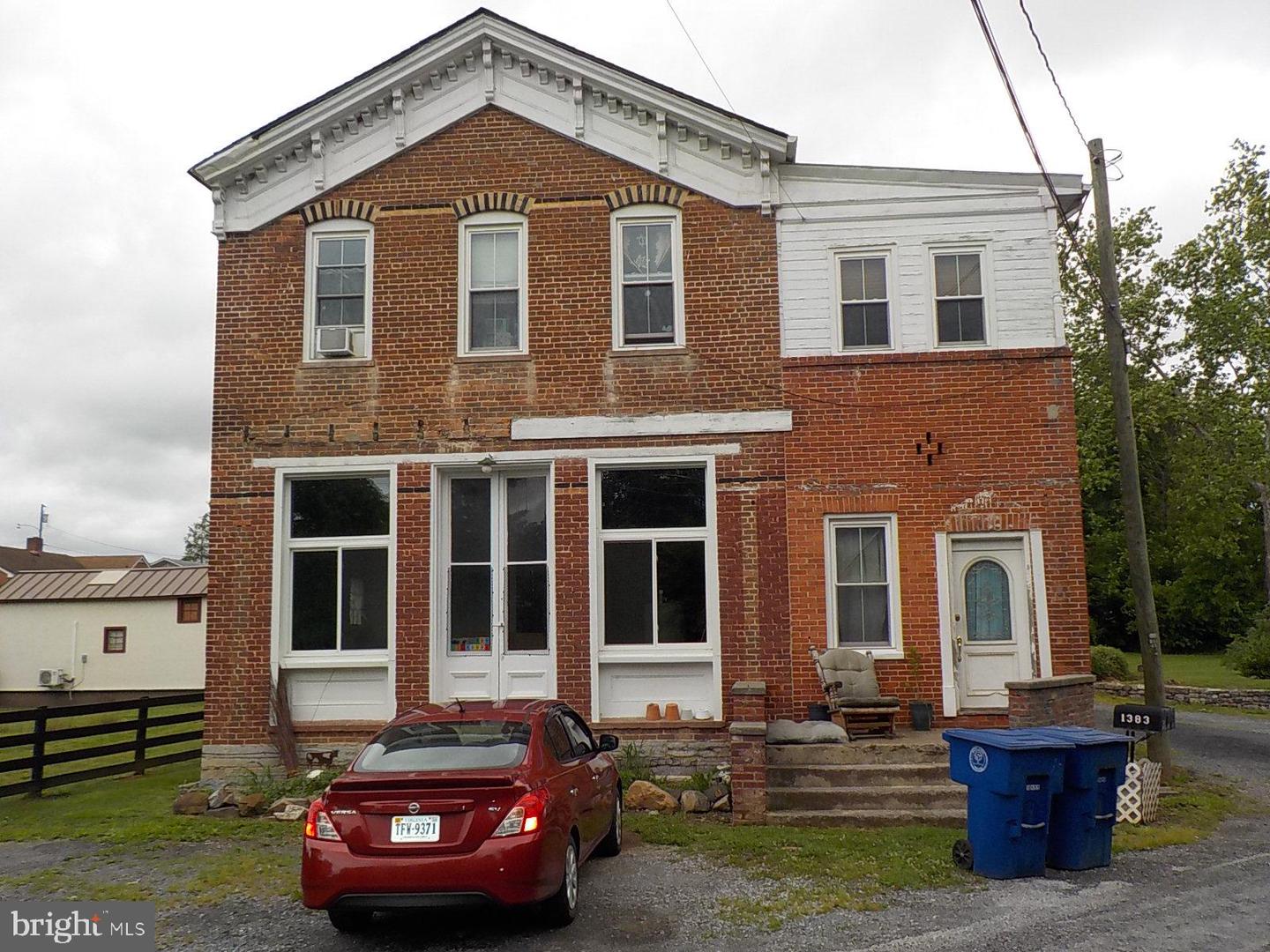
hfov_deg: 60.0
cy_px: 476
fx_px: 1101
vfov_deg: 46.8
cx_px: 635
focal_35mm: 30
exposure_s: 1/800
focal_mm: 4.1
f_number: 3.3
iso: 125
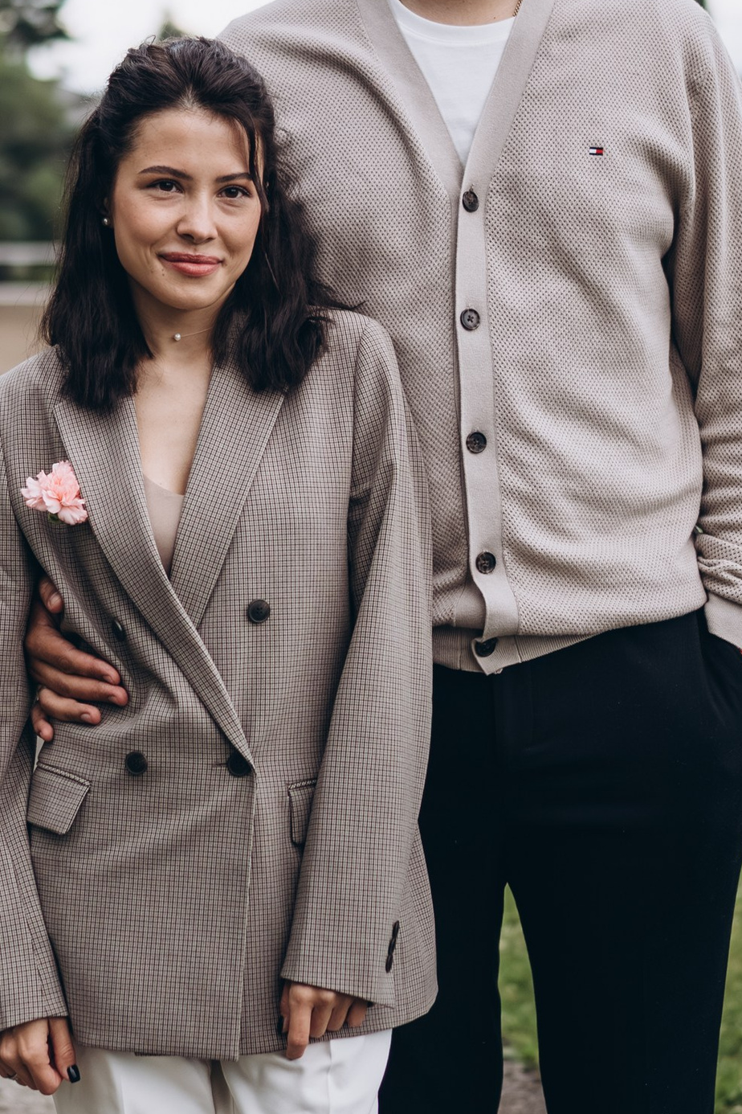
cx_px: 353
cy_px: 412
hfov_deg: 14.1
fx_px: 2999
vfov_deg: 21.0
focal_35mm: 97
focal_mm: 35
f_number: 1.4
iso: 400
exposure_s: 1/1600
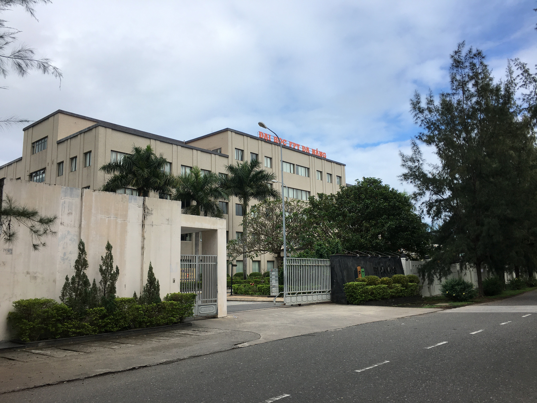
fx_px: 450
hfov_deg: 61.7
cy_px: 202
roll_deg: +1.0
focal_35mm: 29
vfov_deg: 48.2
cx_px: 268
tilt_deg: +10.7
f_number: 2.2
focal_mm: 4.15
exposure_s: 1/855
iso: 25
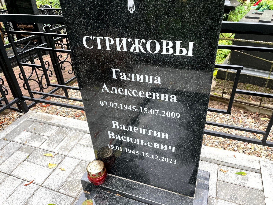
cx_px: 136
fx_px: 205
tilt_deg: -34.4
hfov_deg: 67.3
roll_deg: +0.6
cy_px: 102
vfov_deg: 53.1
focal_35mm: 26
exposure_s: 1/121
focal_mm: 4.2
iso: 64
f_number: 1.6
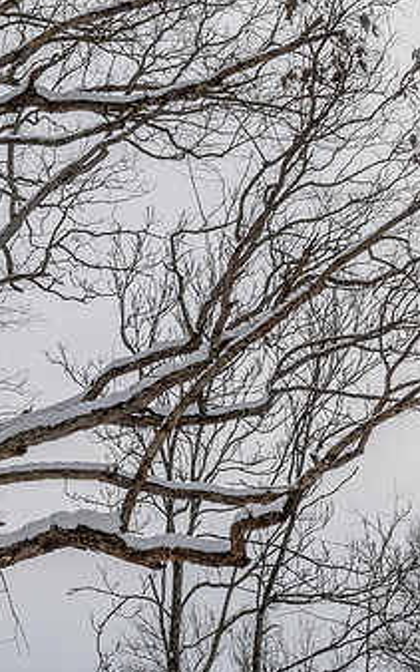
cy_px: 337
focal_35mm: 97
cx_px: 273
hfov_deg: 13.5
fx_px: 1778
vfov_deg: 21.4
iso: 100
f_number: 10
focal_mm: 37
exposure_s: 1/400
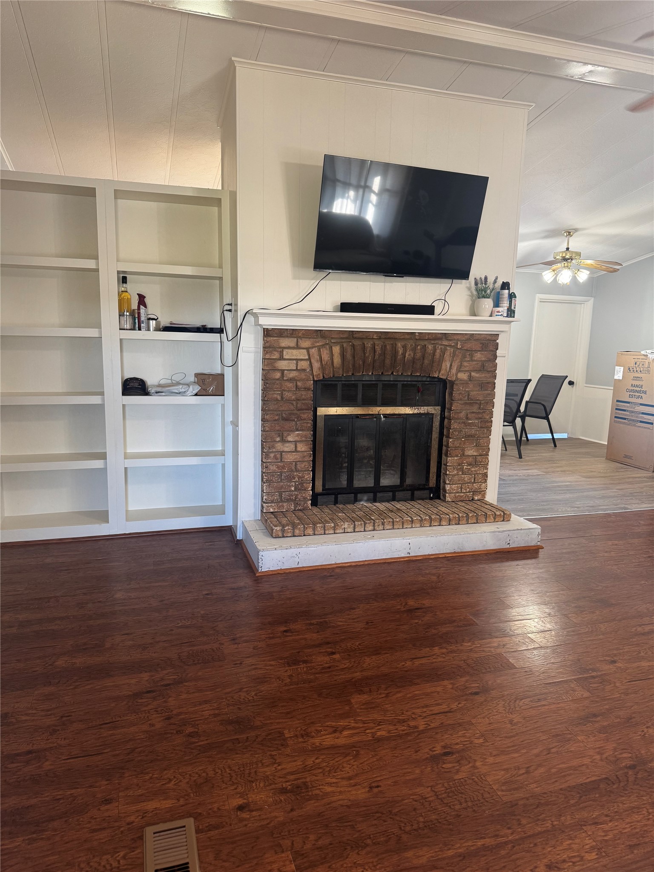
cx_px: 327
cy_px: 436
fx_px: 605
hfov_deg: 56.8
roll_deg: -0.7
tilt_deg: -10.4
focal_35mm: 24
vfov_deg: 71.6
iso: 200
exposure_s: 1/60
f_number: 1.78
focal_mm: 6.76
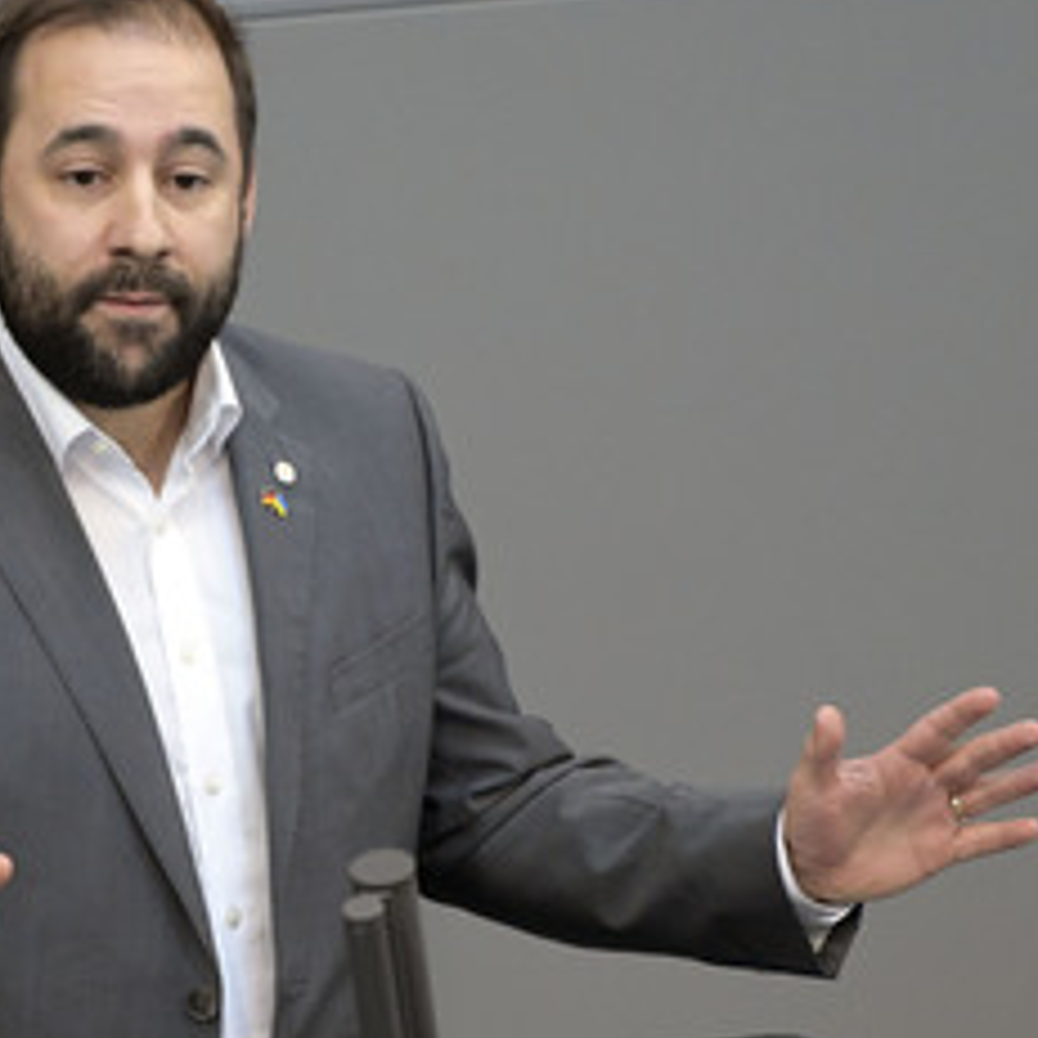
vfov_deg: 2.4
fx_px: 24698
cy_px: 571
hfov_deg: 2.4
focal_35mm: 728
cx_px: 195
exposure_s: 1/400
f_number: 5.6
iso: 10000
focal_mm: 440
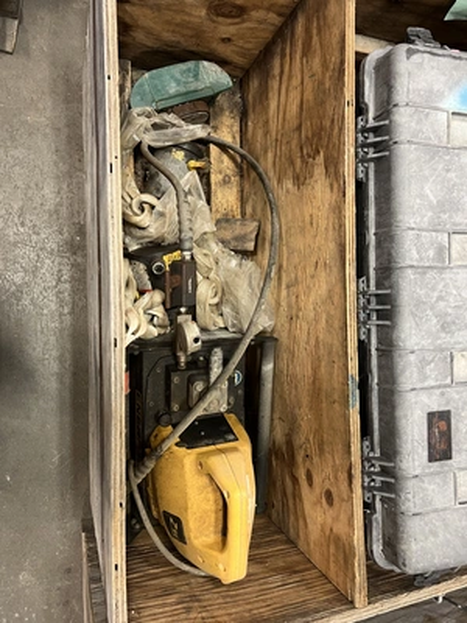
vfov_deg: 67.3
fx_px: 468
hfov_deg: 53.1
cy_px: 312
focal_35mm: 26
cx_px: 234
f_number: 1.5
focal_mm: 5.7
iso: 250
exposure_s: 1/60
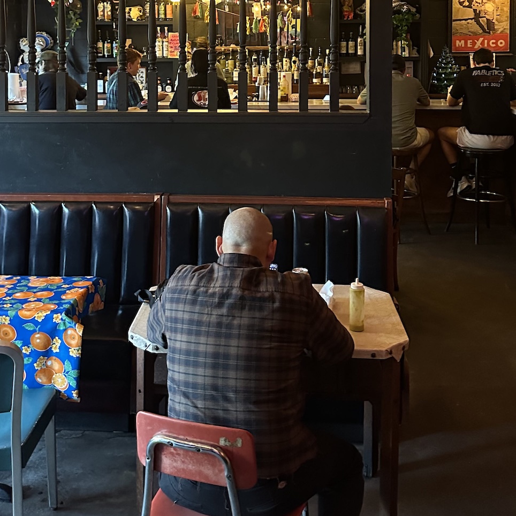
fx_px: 742
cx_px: 238
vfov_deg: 36.4
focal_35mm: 44
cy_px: 71
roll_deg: +0.6
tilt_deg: -1.8
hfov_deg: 38.3
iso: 800
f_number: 1.78
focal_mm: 6.86
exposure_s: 1/40
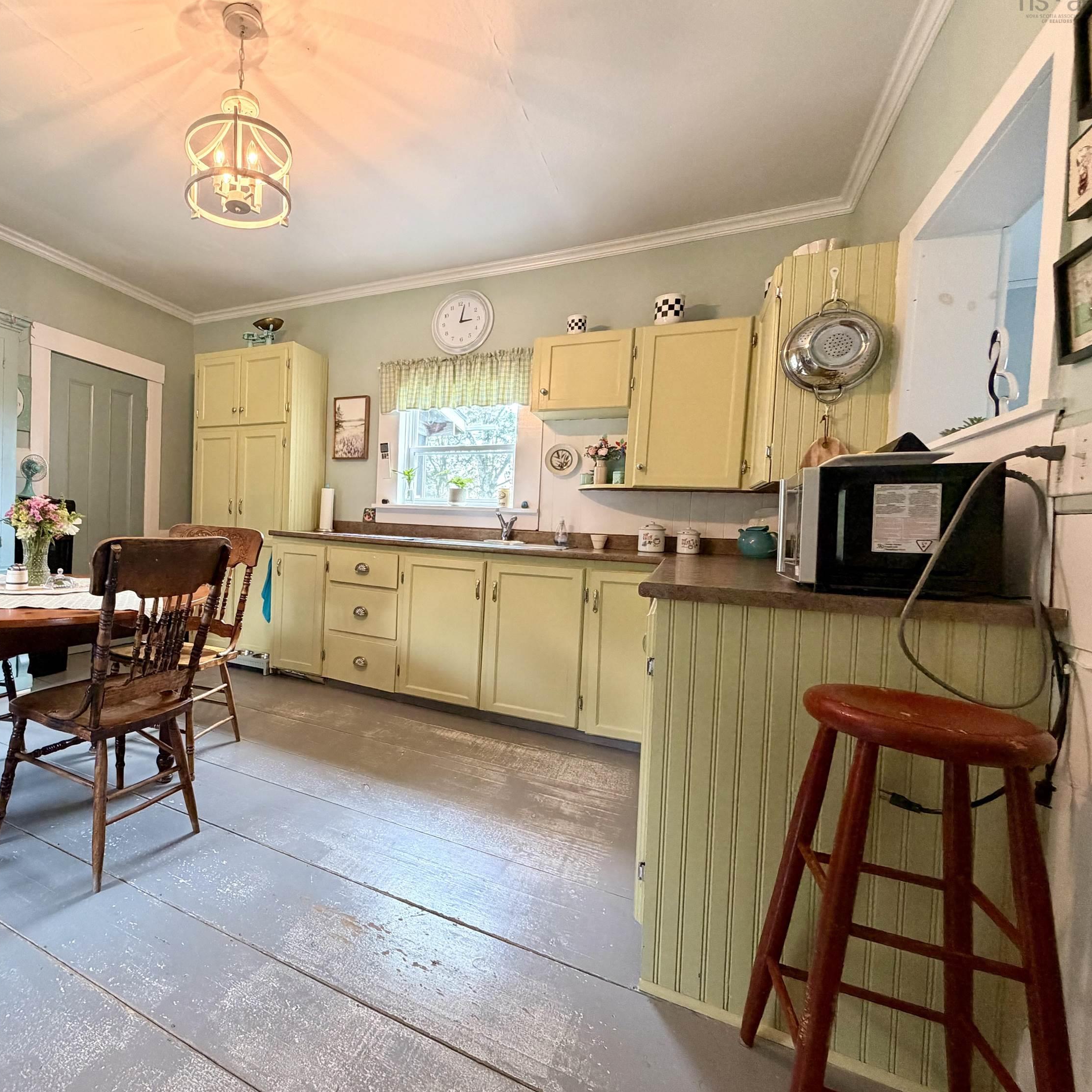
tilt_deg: -1.5
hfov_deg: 80.8
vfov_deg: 84.0
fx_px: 607
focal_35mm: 17
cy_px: 538
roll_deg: -1.5
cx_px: 353
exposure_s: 1/60
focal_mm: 2.22
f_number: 2.2
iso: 250
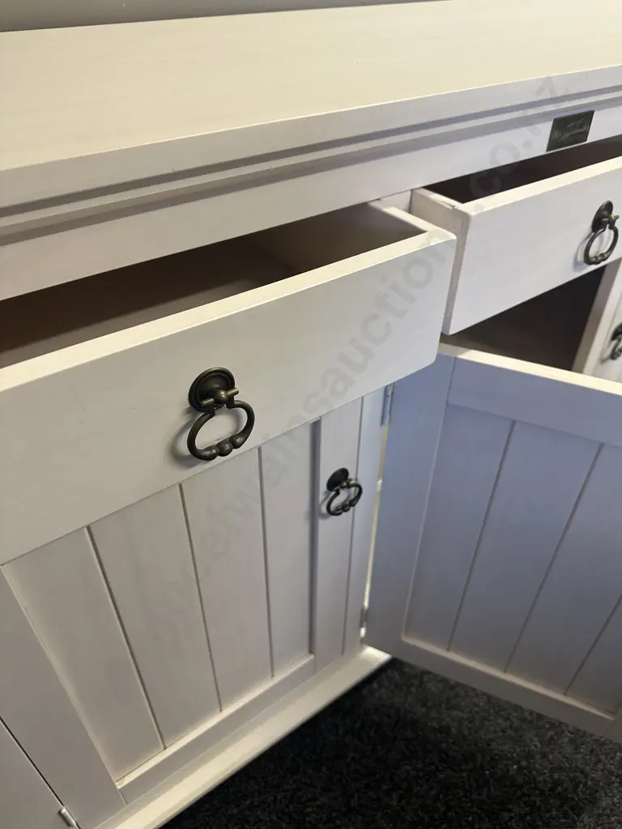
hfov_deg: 56.8
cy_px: 414
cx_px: 311
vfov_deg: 71.6
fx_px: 575
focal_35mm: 24
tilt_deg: -38.8
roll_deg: -0.4
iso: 200
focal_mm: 6.86
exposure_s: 1/100
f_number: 1.78
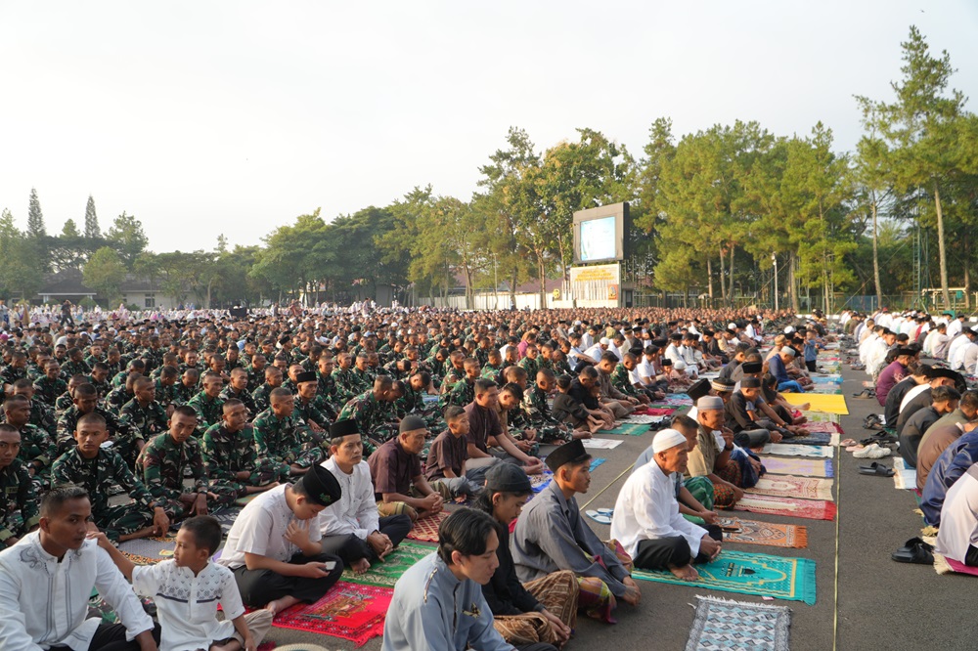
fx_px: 733
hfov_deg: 67.4
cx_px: 489
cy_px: 326
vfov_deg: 47.9
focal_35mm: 27
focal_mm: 18
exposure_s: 1/160
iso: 160
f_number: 4
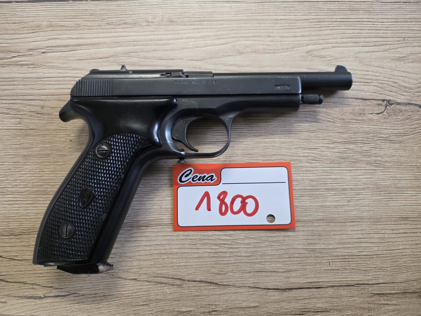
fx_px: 280
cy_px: 158
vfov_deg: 58.9
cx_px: 210
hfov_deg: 73.9
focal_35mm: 23
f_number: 1.7
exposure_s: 1/100
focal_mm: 6.3
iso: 640
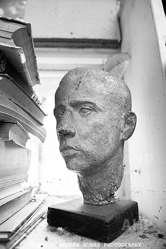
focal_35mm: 24
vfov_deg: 73.7
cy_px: 124
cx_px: 83
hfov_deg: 53.1
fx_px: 166
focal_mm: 24
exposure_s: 1/800
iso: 2500
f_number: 5
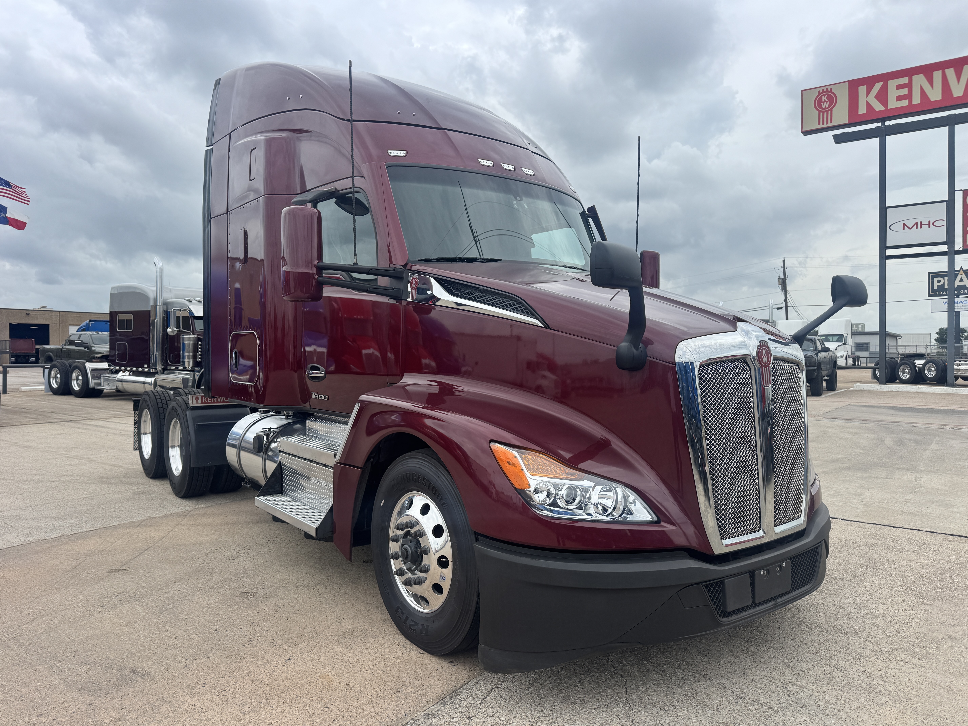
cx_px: 484
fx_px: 671
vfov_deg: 56.8
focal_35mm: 24
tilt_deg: -0.5
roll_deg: -0.3
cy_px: 363
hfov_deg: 71.6
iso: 80
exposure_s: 1/3802
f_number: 1.78
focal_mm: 6.76
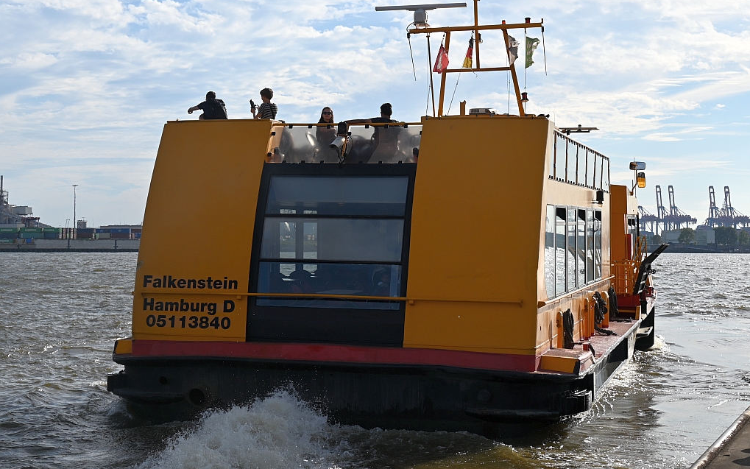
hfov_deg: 48.2
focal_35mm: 41
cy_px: 220
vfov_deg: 31.2
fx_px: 838
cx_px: 376
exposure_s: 1/400
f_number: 8
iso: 100
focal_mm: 40
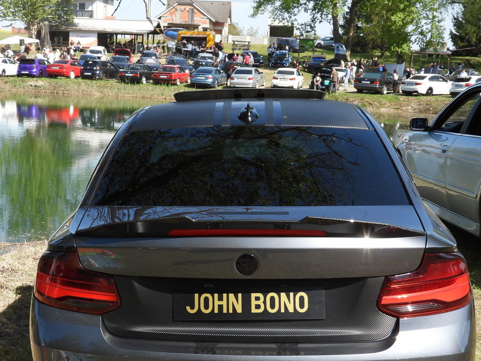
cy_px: 244
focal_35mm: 67
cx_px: 157
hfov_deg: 28.8
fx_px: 931
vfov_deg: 21.8
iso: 100
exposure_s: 1/640
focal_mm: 7.9
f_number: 3.2
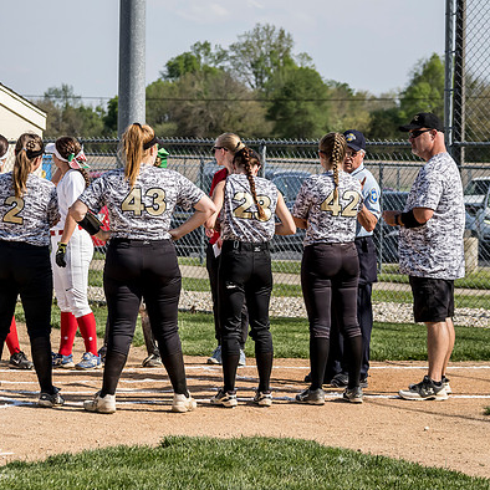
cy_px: 249
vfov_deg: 9.6
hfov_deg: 9.6
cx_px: 198
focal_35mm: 182
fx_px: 2915
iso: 250
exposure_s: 1/2000
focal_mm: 70
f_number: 4
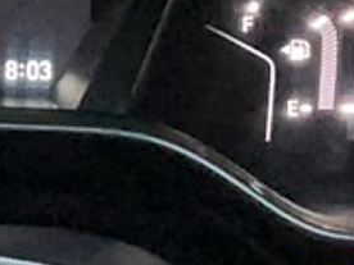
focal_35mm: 174
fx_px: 1779
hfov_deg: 11.0
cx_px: -126
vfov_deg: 8.5
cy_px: 173
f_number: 1.8
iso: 1000
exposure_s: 1/40
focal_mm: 3
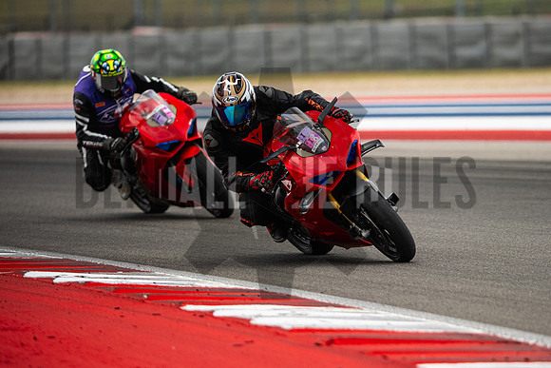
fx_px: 5746
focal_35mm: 375
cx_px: 345
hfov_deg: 5.5
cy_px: 188
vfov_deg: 3.7
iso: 500
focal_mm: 200
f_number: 2
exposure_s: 1/5000
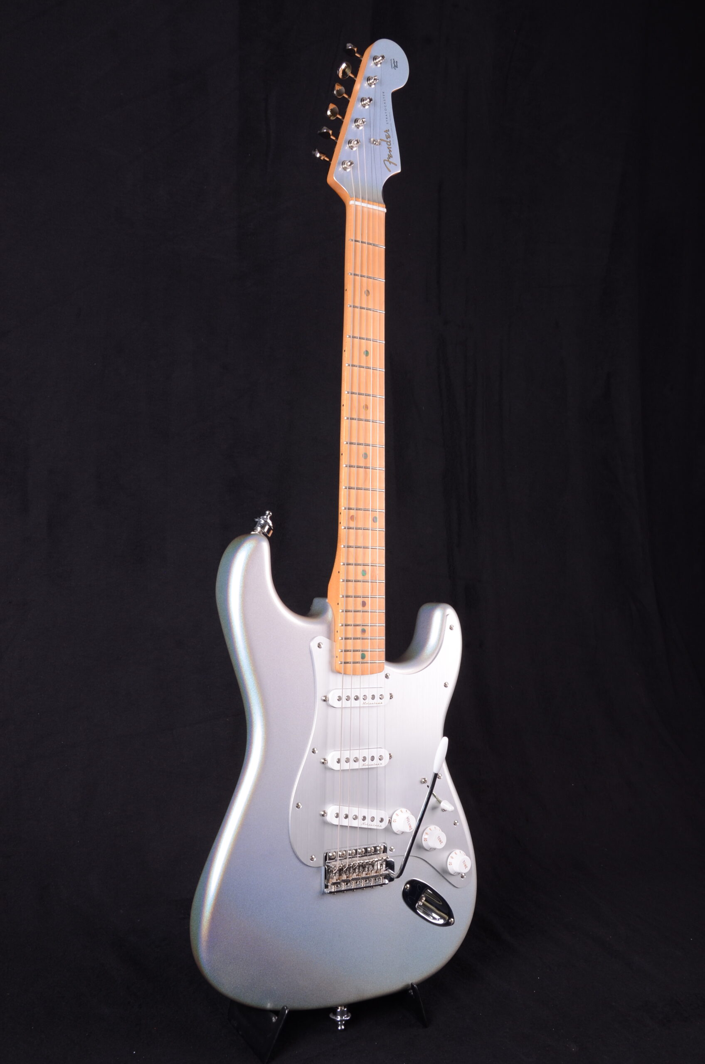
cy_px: 532
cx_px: 352
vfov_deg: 49.6
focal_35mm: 39
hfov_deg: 34.1
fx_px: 1151
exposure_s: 1/200
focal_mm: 26
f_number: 13
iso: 200
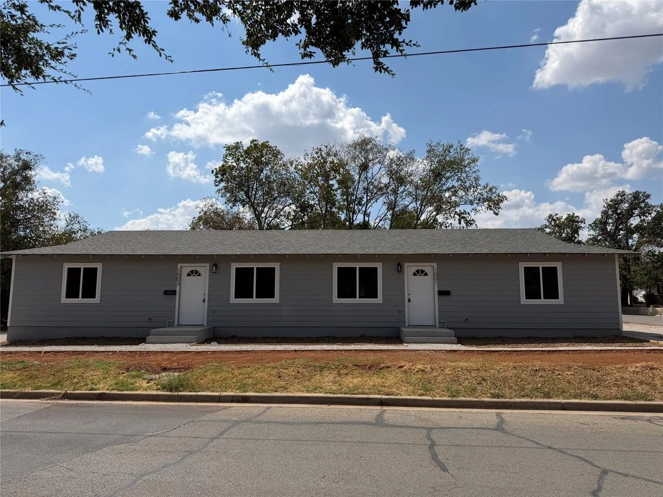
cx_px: 332
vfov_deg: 56.8
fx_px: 460
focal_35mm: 24
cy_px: 248
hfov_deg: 71.6
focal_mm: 6.76
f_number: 1.78
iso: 80
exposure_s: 1/10309
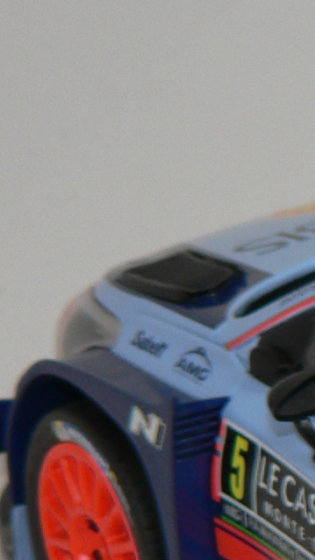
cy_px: 585
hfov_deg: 4.0
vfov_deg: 7.3
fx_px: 4350
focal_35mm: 293
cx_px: 884
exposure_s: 1/60
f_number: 3.2
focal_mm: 11.2
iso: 80
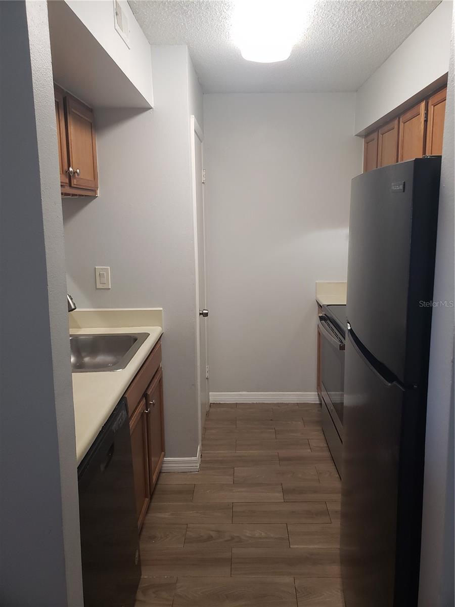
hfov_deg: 53.1
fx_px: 456
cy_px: 304
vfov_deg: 67.3
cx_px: 228
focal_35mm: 26
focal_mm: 4.3
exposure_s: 1/60
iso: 250
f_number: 2.4
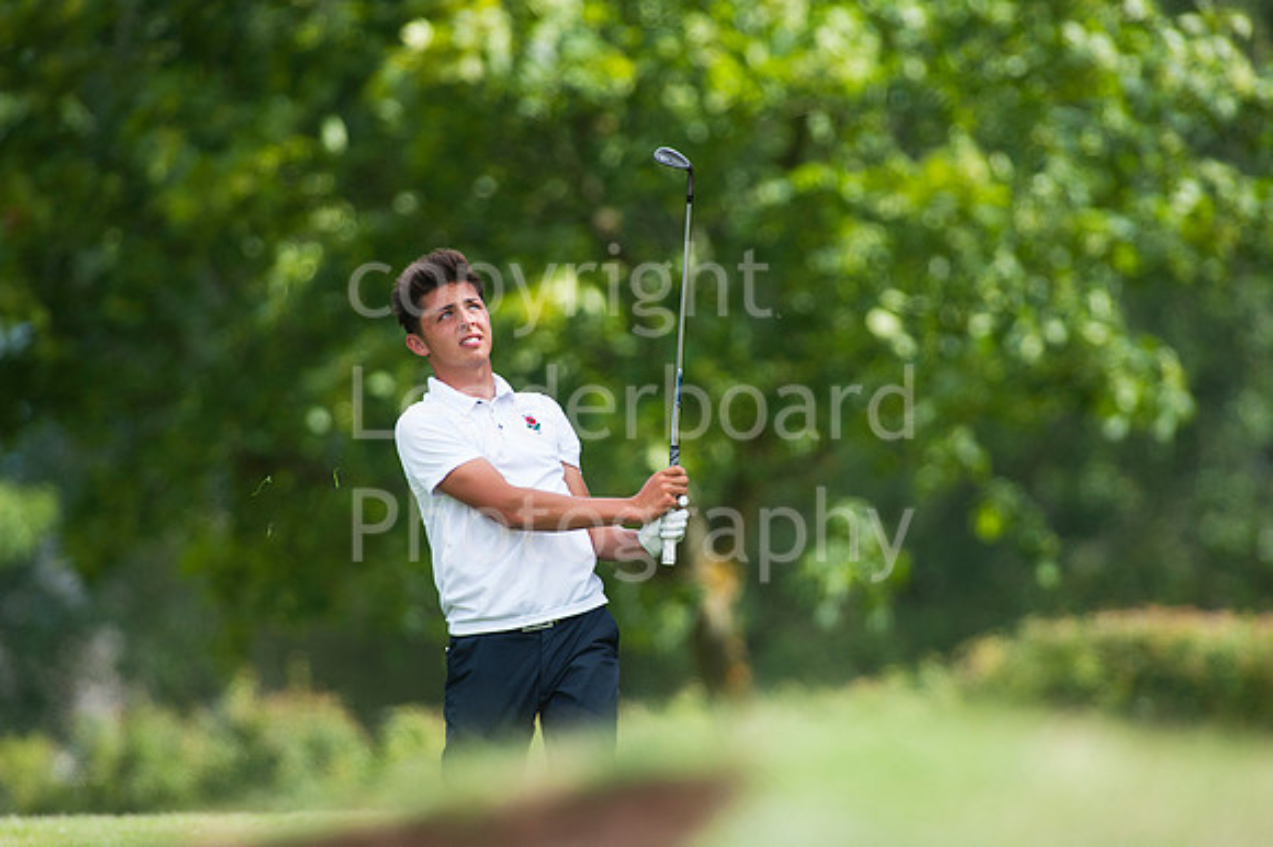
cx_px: 636
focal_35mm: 600
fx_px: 21204
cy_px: 424
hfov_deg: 3.4
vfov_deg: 2.3
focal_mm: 600
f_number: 5.6
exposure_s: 1/1250
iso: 800
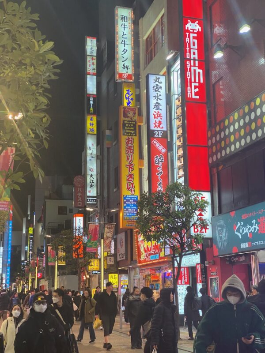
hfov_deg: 28.0
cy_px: 176
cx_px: 132
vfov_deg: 36.8
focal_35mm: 52
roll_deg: +0.7
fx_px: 531
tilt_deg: +12.4
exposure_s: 1/50
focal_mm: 6
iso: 80
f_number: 2
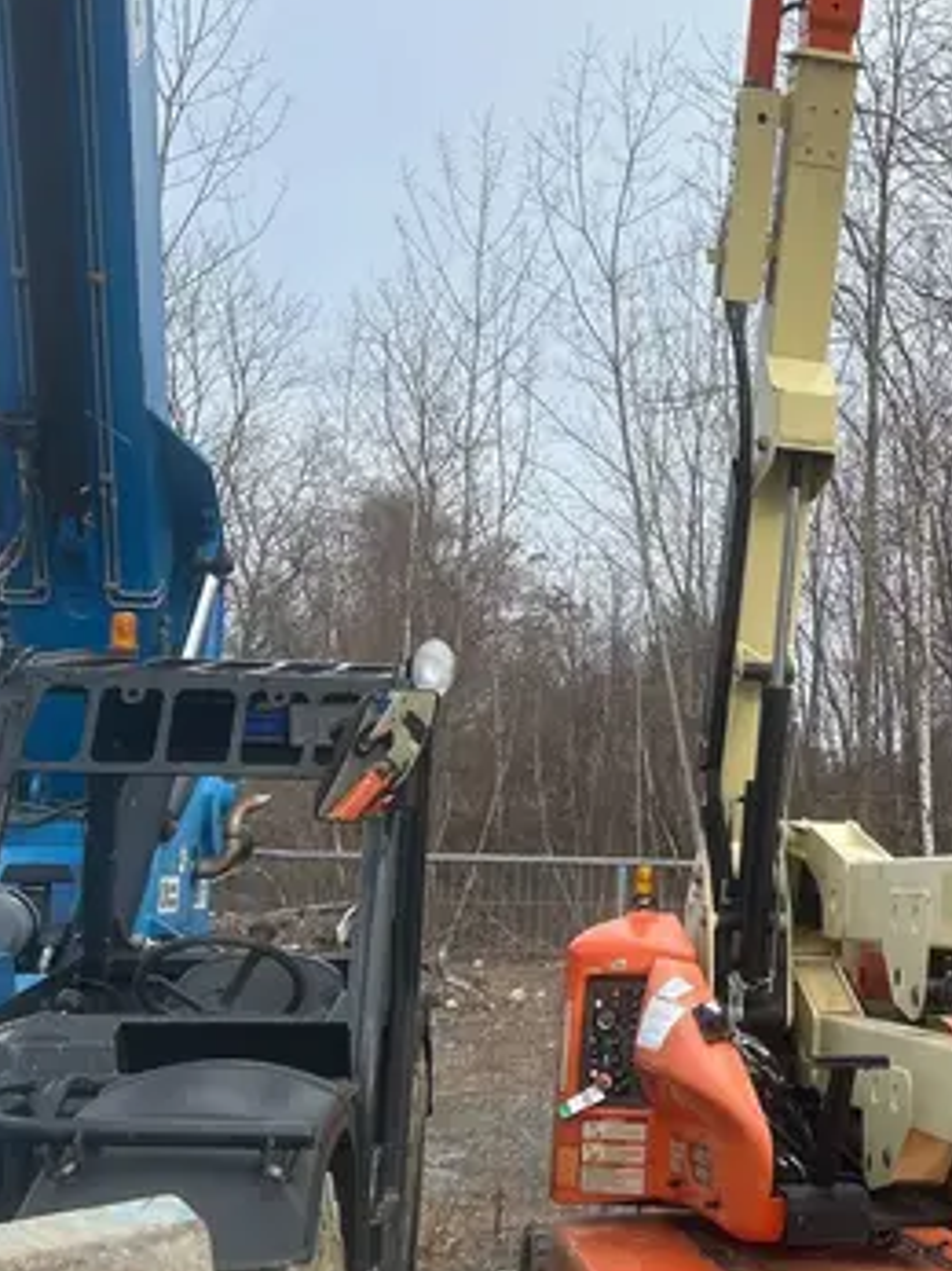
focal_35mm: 55
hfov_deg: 25.1
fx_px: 2018
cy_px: 581
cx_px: 974
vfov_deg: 34.9
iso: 50
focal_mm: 5.7
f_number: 1.5
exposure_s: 1/2083
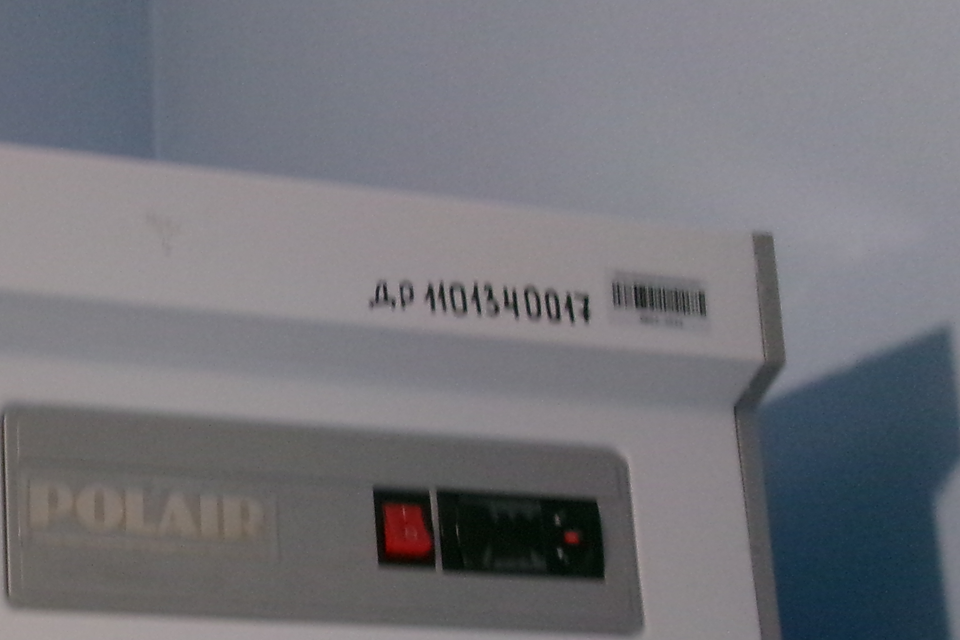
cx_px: -100
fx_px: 1733
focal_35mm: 65
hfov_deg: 28.2
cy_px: 658
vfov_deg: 20.2
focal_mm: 5.1
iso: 400
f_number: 3.9
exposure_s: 1/17
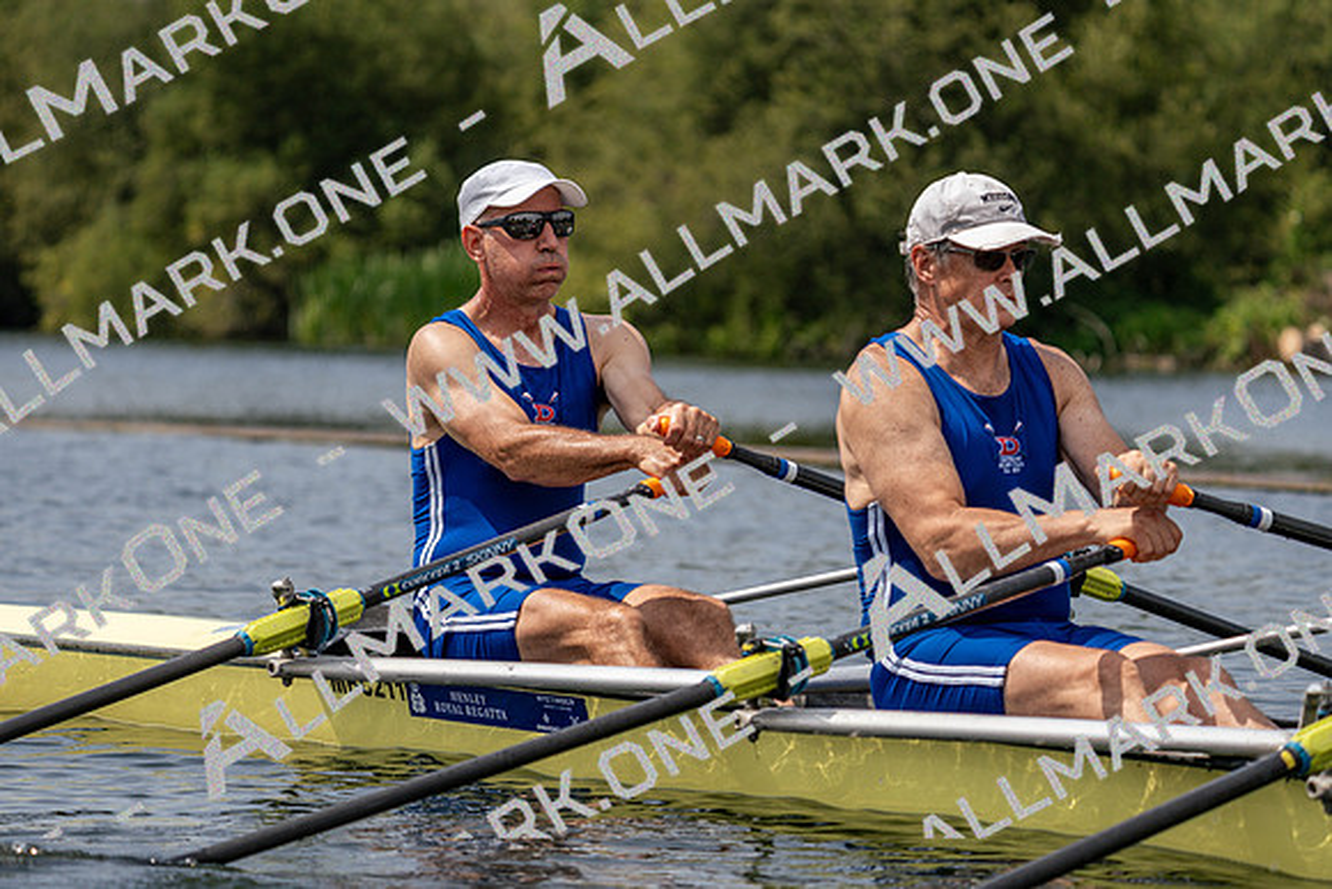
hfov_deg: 10.3
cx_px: 666
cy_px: 444
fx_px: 7401
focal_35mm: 200
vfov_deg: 6.9
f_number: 5.6
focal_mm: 200
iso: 200
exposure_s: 1/1600
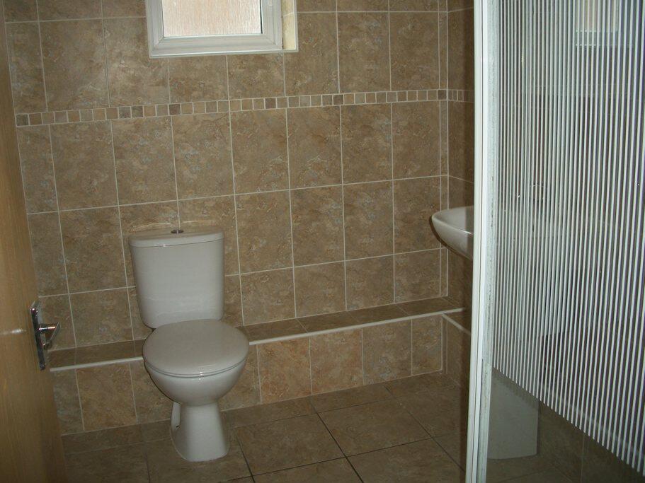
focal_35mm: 35
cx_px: 322
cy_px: 242
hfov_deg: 52.6
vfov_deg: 40.7
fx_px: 652
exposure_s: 1/60
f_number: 3.1
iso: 80
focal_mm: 6.3
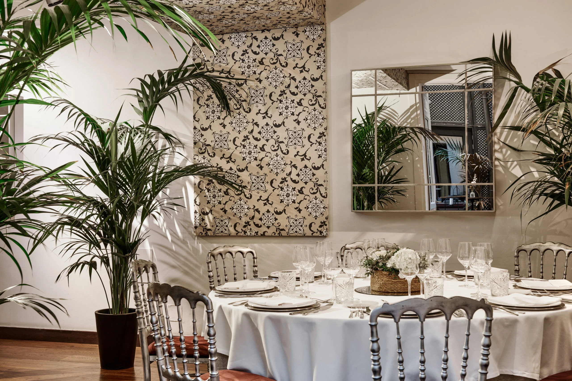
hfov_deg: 41.1
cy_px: 190
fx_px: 763
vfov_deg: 28.1
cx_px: 286
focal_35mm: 48
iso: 100
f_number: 8
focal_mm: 48
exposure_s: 1/4
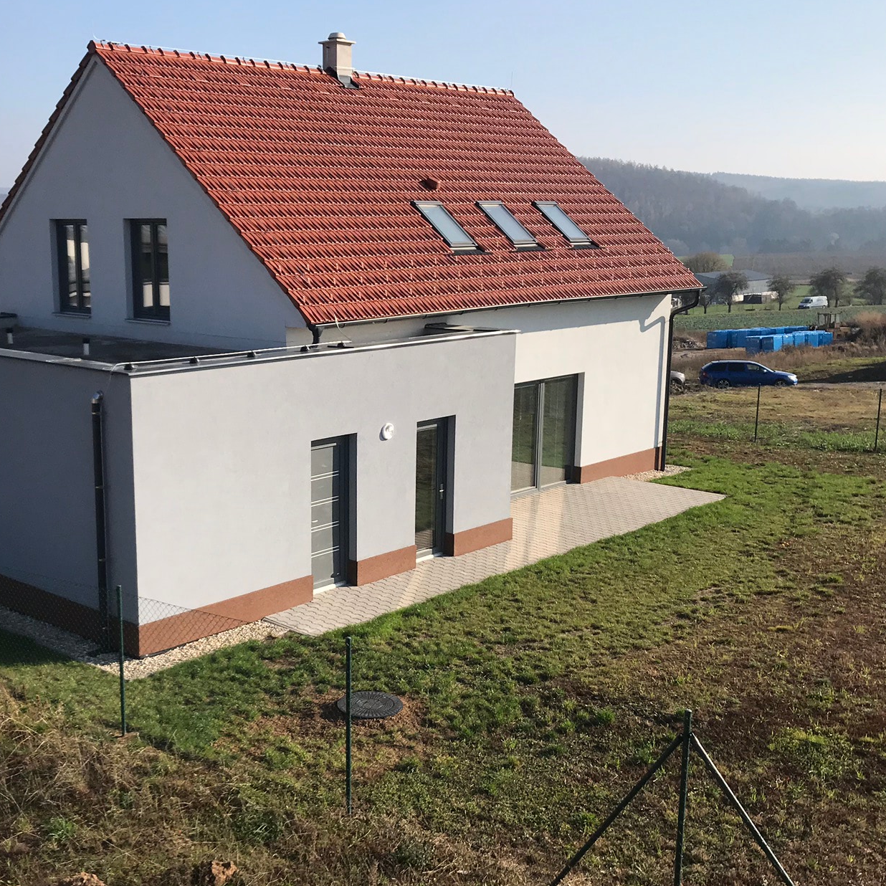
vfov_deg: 40.9
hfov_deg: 40.6
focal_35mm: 41
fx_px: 1187
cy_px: 486
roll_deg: -0.1
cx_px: 323
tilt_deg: -12.3
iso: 20
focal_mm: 3.99
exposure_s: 1/2660
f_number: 1.8
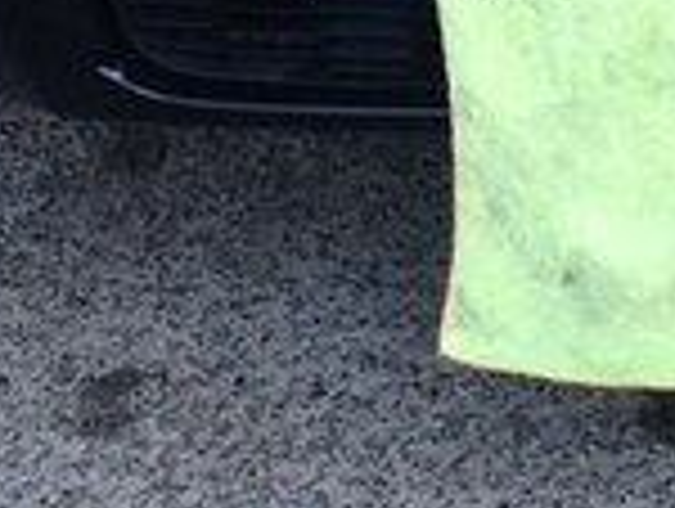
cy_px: -357
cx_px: 724
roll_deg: +1.9
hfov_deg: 13.3
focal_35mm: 145
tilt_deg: -16.3
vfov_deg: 9.8
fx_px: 2832
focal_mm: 4.12
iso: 50
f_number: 2.4
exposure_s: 1/279
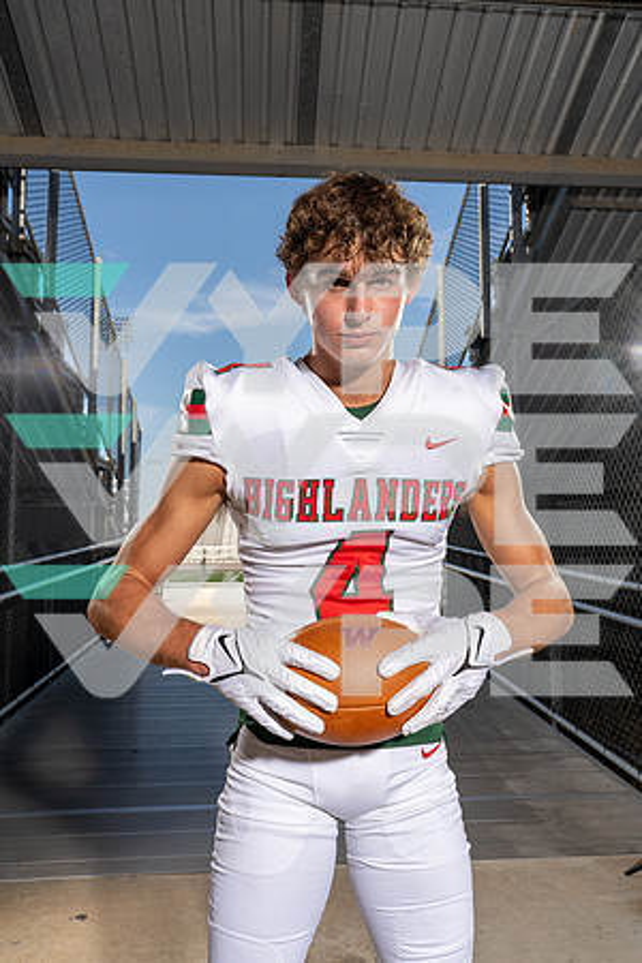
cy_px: 482
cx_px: 321
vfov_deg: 65.5
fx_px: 749
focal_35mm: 28
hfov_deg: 46.4
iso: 160
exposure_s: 1/250
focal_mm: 28
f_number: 10
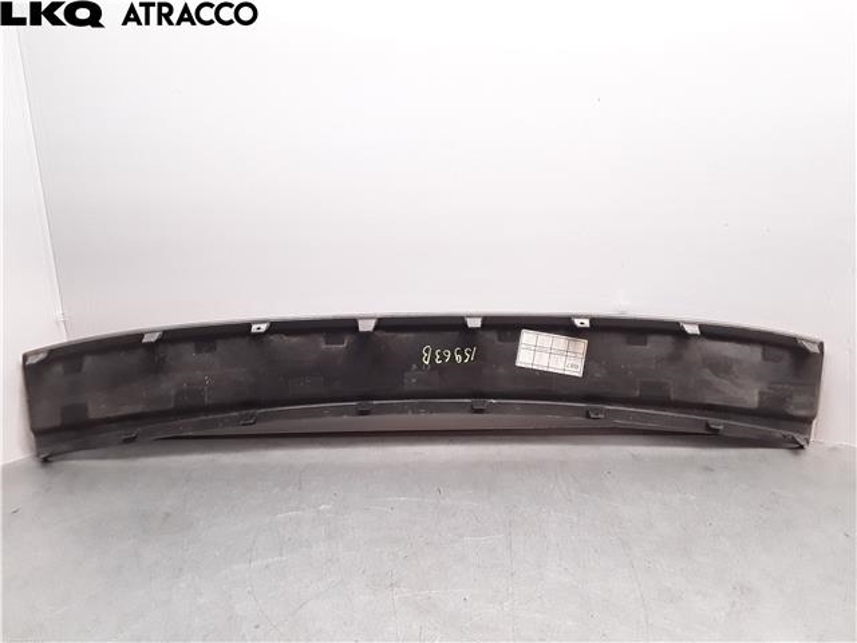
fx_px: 693
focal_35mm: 28
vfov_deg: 49.7
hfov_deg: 63.4
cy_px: 322
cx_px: 428
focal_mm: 2.91
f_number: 1.9
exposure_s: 1/100
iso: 100
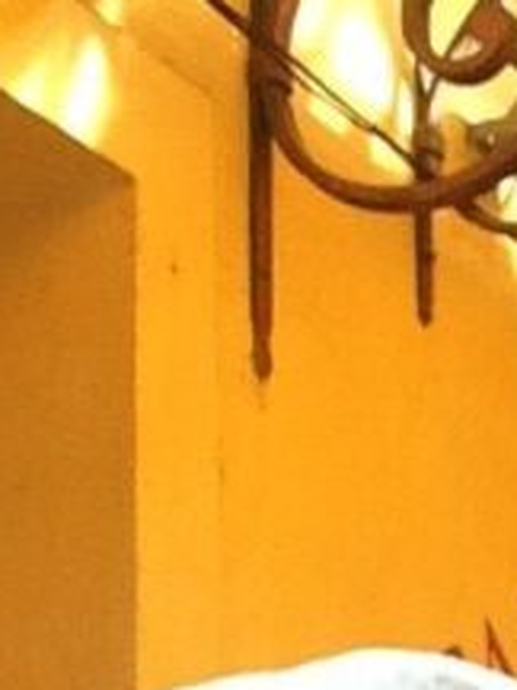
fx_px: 3306
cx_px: 1015
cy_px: 613
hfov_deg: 8.5
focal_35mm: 166
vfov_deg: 11.8
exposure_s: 1/120
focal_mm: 2.18
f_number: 2.4
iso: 50
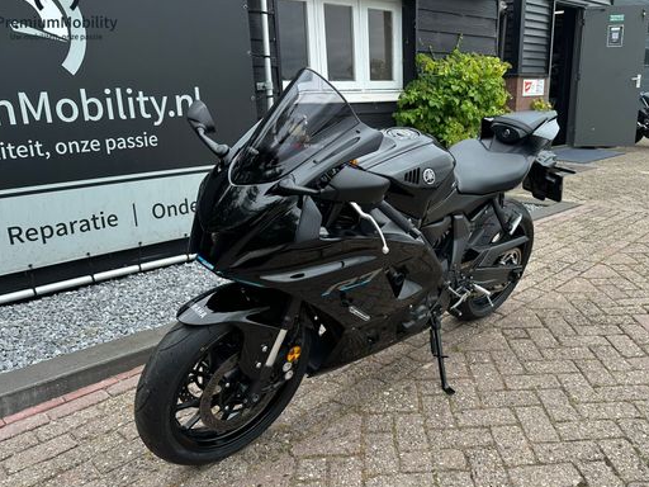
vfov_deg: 46.8
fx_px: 562
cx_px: 382
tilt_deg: -17.1
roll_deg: +0.7
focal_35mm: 30
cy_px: 261
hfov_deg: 59.6
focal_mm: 6.86
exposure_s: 1/1009
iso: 80
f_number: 1.78
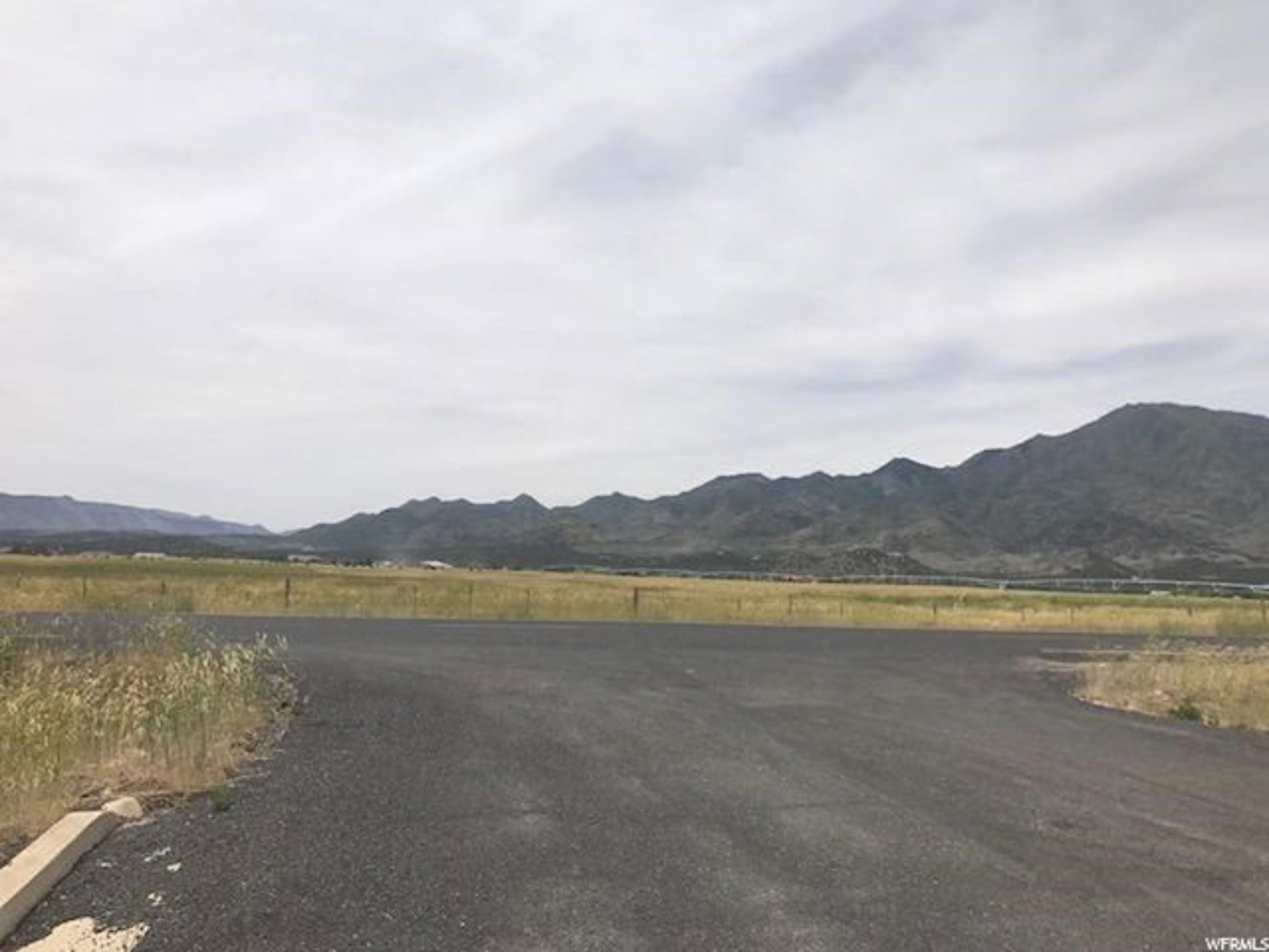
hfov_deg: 63.4
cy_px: 476
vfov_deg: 49.7
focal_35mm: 28
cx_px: 634
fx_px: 1026
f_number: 1.8
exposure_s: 1/5319
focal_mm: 3.99
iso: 20
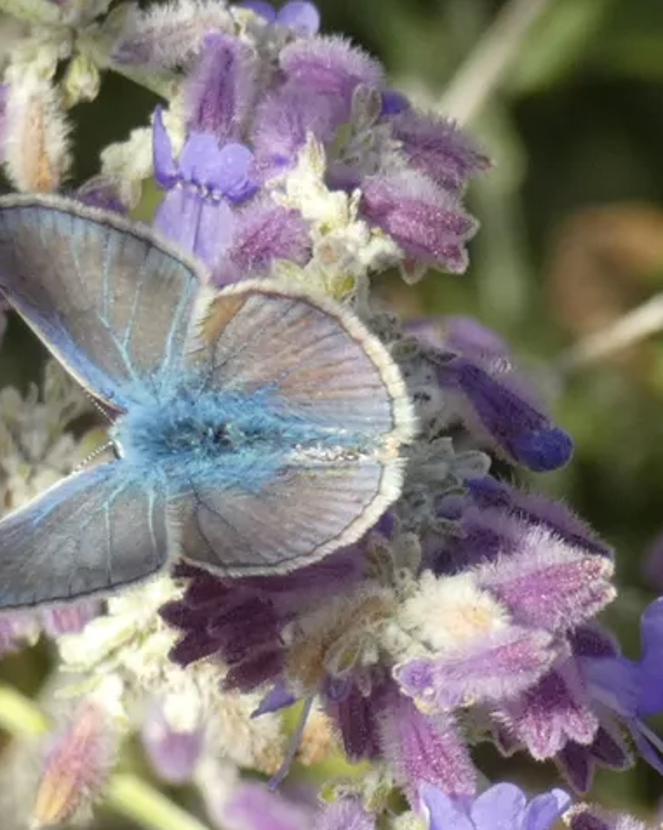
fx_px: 6432
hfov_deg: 5.9
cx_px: 233
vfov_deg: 7.4
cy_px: 416
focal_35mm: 262
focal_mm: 35.8
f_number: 5.5
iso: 80
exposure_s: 1/80
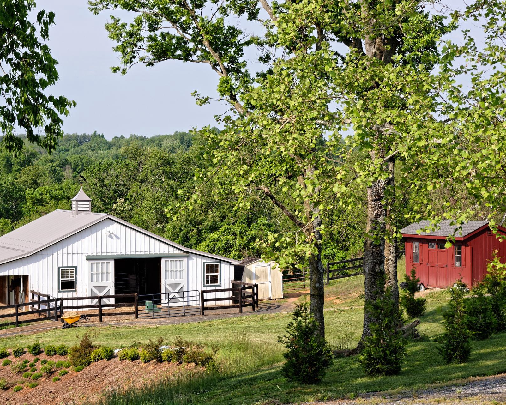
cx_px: 221
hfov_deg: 18.8
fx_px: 1528
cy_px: 196
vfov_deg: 15.1
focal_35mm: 102
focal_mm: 85
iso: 320
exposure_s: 1/400
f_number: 10
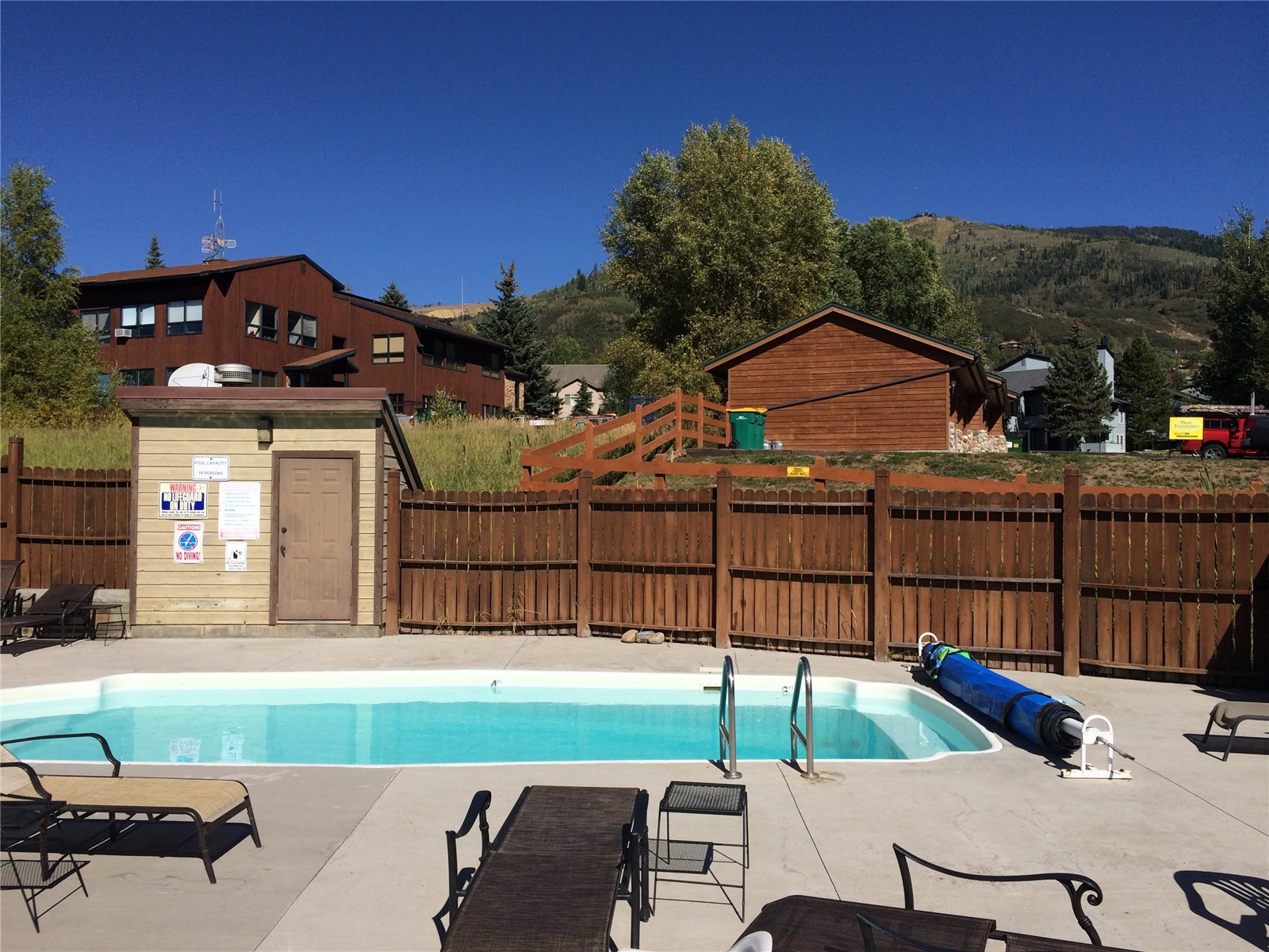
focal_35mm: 29
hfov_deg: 61.7
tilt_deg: -0.4
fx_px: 1063
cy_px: 476
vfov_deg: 48.2
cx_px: 634
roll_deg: +0.9
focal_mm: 4.15
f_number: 2.2
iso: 32
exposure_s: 1/3425
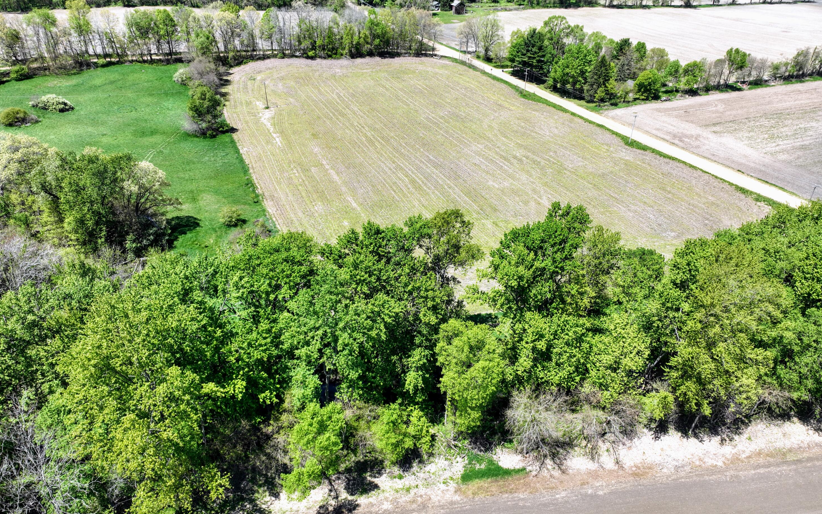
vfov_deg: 47.4
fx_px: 582
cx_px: 405
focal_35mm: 26
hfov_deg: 70.4
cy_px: 296
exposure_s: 1/800
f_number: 2.8
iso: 100
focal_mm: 12.29
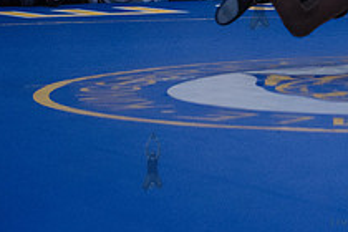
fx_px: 2011
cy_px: -126
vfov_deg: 6.5
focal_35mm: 208
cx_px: 478
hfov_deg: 9.7
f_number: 3.2
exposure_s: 1/400
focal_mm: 66
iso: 6400
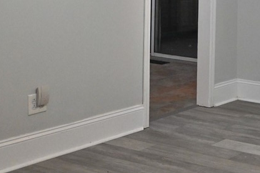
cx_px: 322
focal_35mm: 82
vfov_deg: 16.1
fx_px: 594
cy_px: -14
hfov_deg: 22.5
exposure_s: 1/125
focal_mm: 21
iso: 1800
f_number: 4
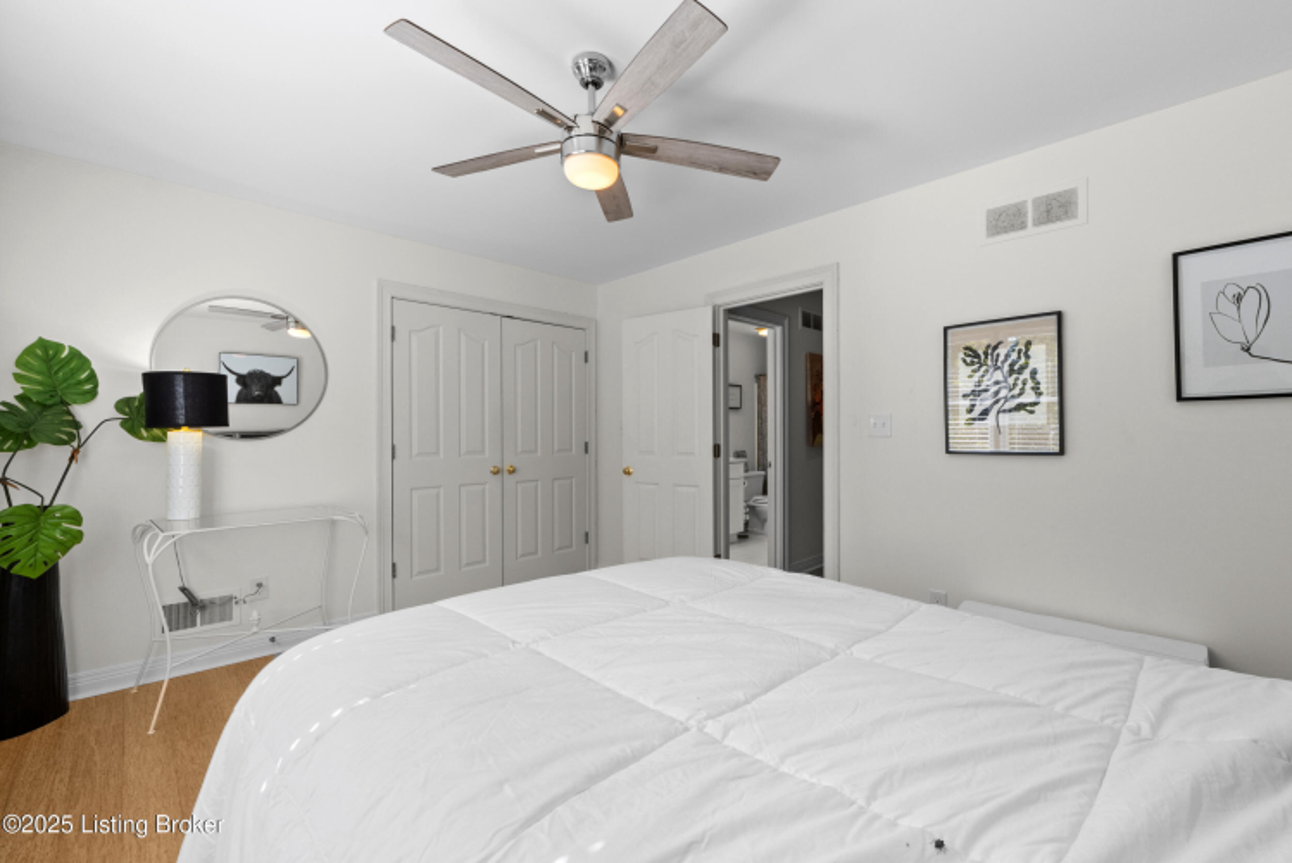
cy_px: 432
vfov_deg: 77.4
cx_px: 646
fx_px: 539
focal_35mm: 15
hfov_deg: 100.4
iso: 400
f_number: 9
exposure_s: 1/25
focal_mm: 10
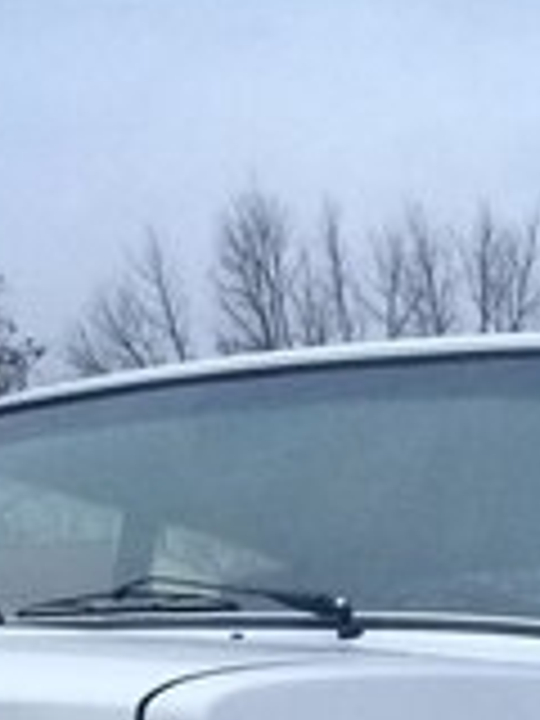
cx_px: 266
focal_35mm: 96
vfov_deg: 18.1
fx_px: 1997
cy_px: 1089
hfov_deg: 15.4
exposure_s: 1/15
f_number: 2.2
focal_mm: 3.3
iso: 200
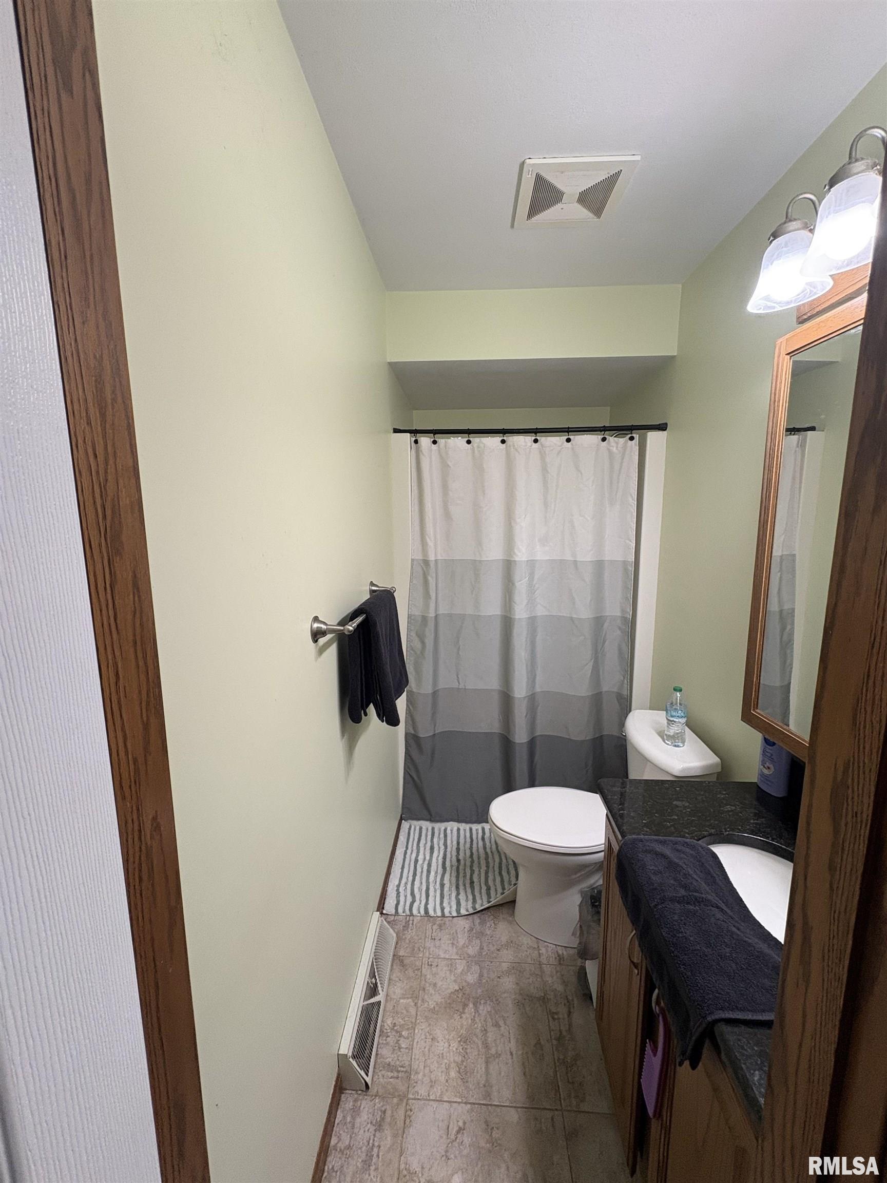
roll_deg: -0.2
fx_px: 478
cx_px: 444
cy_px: 592
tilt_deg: -6.7
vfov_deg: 102.1
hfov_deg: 85.7
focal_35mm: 14
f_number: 2.2
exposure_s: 1/120
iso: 160
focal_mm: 2.22
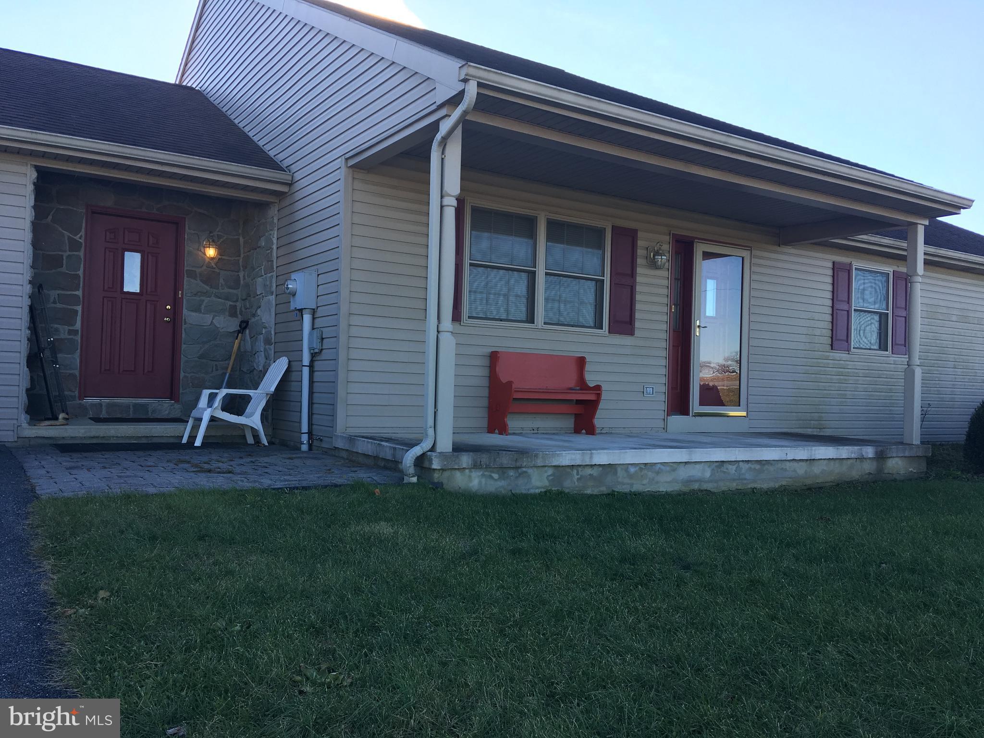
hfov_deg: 61.7
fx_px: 824
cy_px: 369
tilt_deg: +0.8
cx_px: 492
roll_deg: -1.0
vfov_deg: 48.2
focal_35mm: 29
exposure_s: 1/281
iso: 25
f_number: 2.2
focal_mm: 4.15
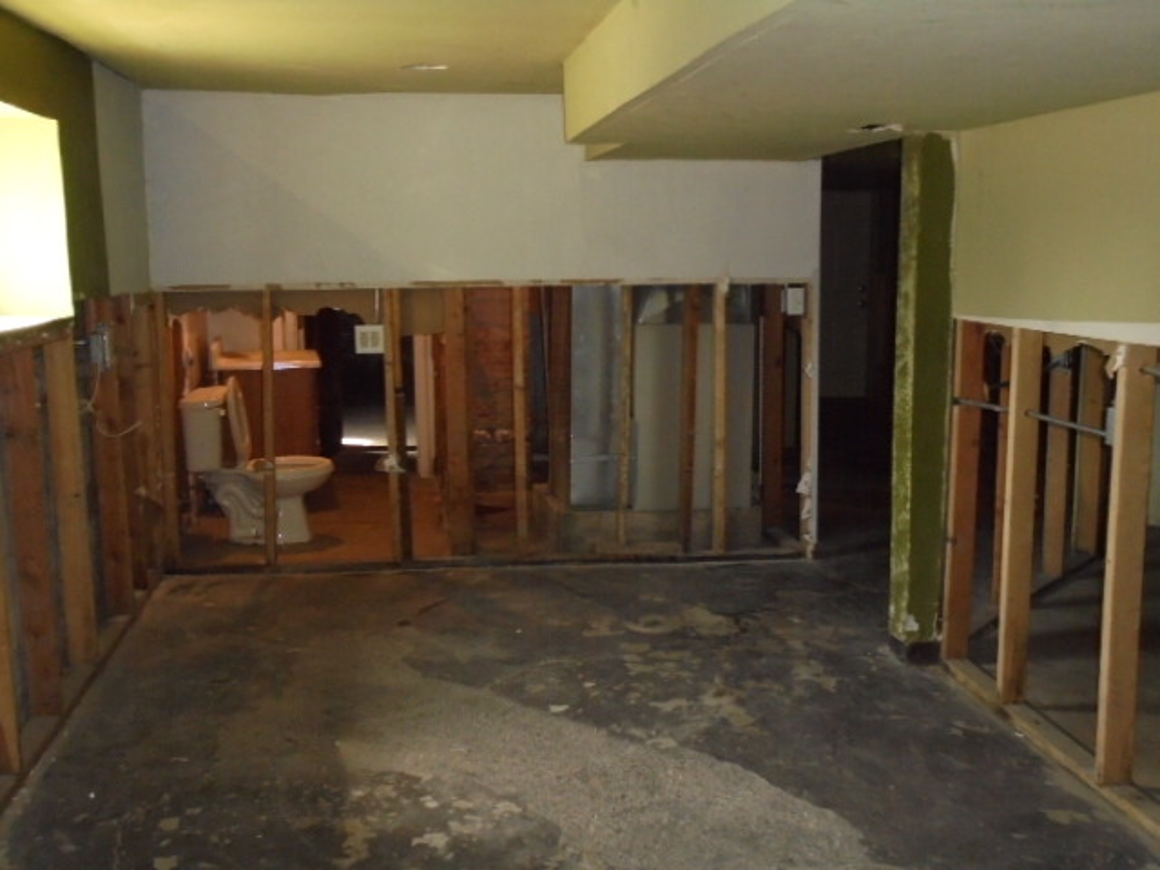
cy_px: 435
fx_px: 1273
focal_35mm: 38
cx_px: 580
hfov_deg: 49.0
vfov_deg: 37.7
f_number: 4.2
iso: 500
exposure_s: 1/50
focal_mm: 6.9
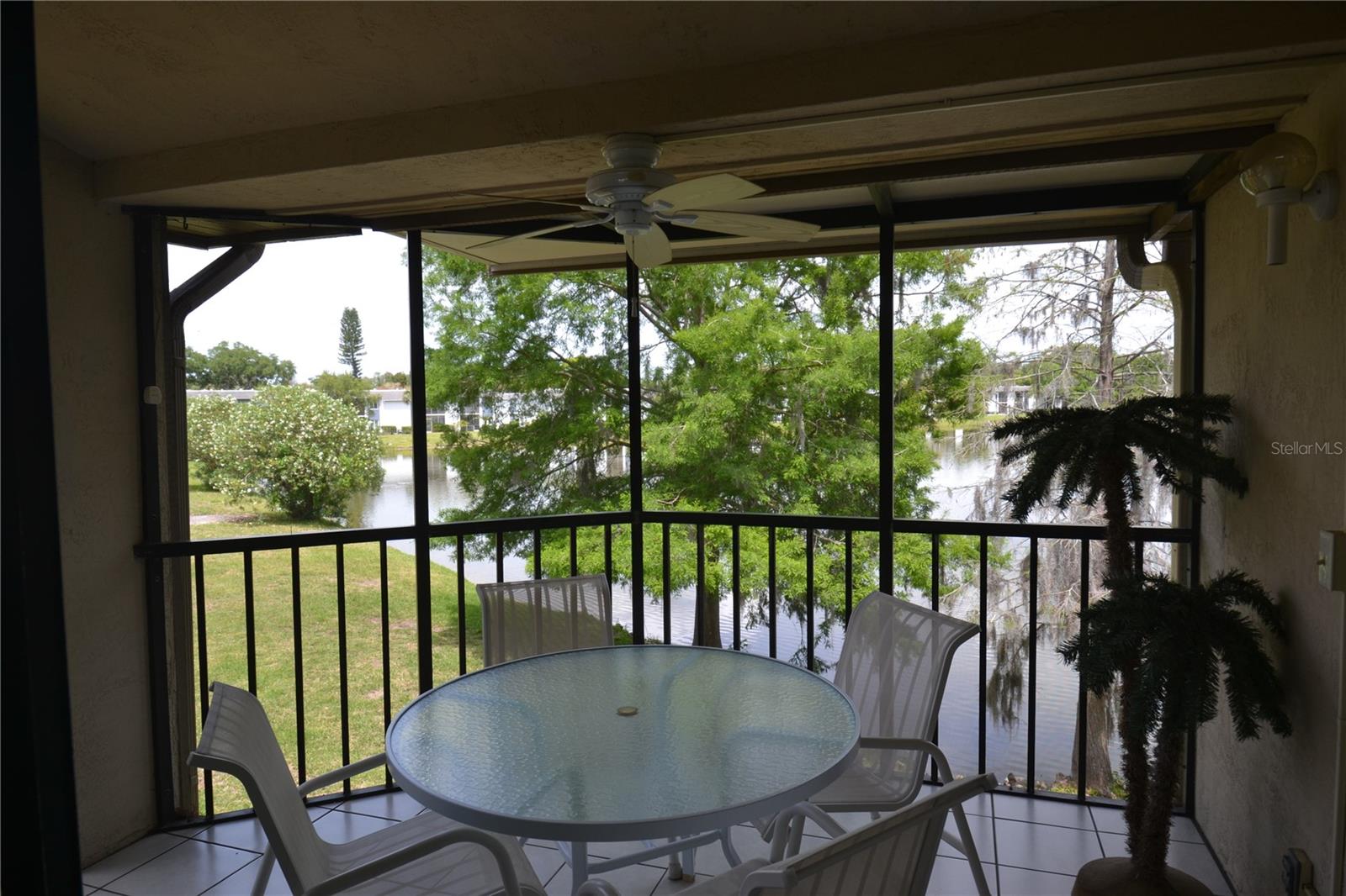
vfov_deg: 59.5
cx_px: 673
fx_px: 785
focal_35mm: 21
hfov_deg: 81.2
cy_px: 448
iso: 110
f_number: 5.6
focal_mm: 14
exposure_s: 1/125
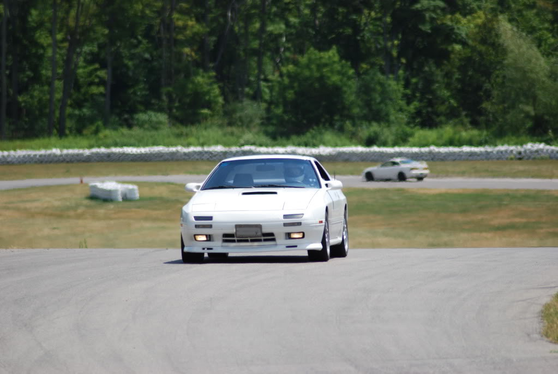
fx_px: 6984
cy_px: 187
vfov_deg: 3.1
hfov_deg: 4.6
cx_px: 279
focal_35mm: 450
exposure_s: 1/1000
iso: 200
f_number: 6
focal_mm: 300
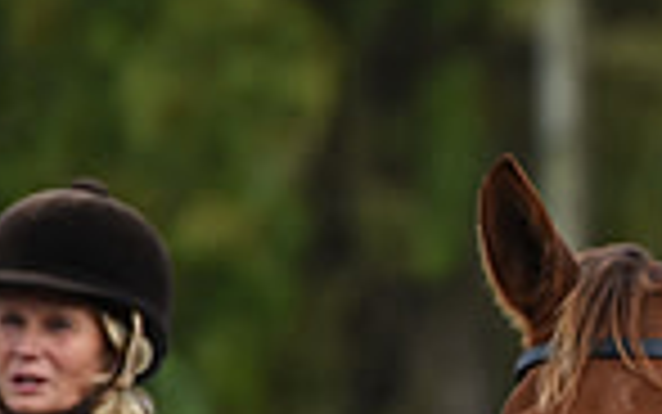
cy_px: 410
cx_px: 1270
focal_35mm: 805
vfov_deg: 1.6
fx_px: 14529
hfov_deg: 2.6
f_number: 4
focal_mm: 200
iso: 200
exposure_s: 1/800
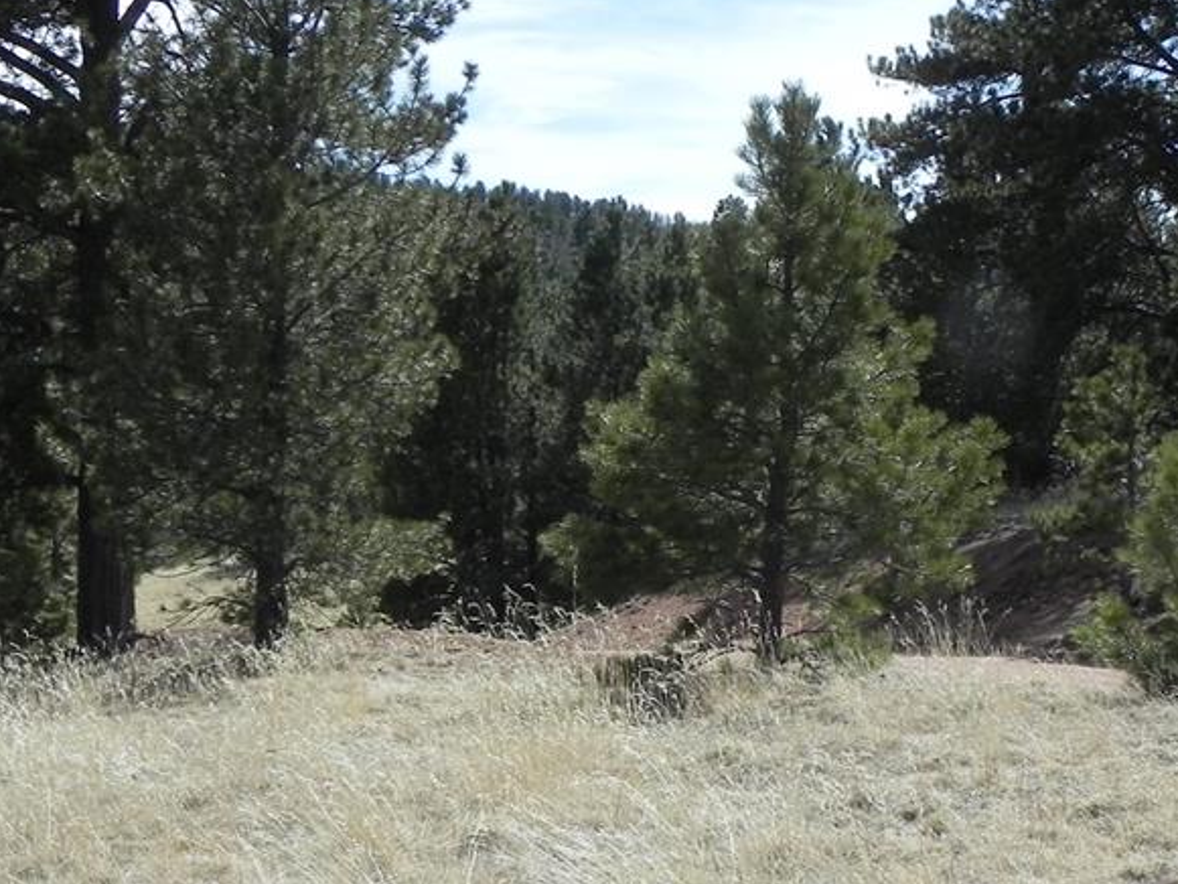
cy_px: 561
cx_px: 738
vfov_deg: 18.2
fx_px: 2757
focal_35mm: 81
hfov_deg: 24.1
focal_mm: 8.2
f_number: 7.1
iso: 160
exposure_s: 1/384
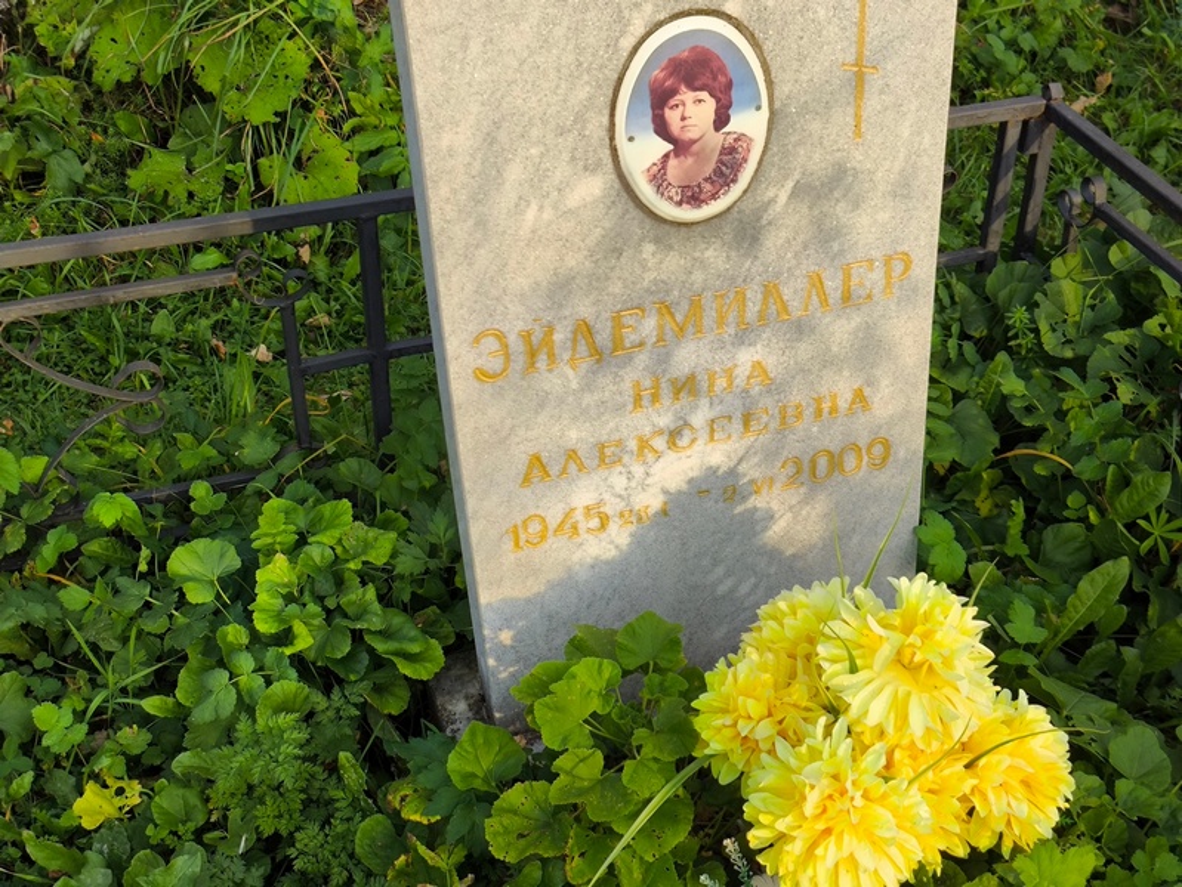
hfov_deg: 38.2
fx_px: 1708
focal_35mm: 50
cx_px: 591
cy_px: 444
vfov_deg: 29.1
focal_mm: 4.71
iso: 50
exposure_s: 1/416
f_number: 1.7
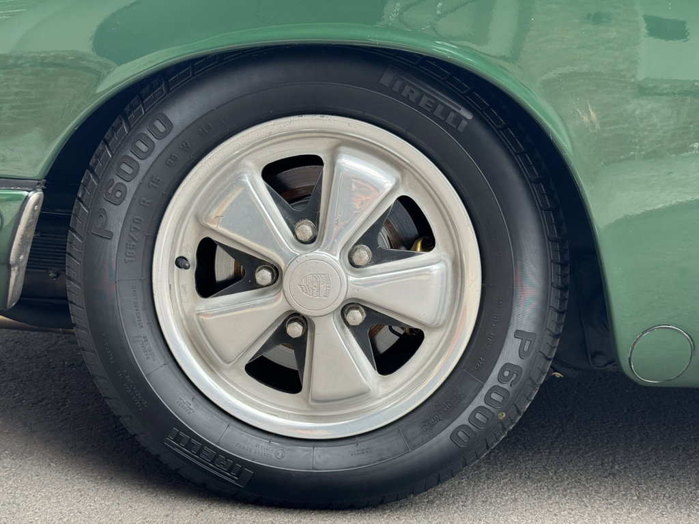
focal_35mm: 48
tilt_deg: -12.7
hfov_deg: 39.7
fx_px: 969
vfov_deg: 30.3
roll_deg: -1.2
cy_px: 262
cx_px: 350
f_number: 1.78
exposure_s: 1/172
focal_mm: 6.76
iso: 80
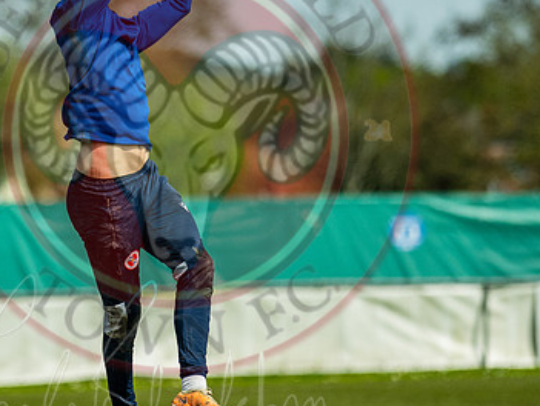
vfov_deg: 3.8
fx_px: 6075
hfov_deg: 5.1
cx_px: 87
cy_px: 150
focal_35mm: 389
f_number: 1.8
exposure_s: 1/32000
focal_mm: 135
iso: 400
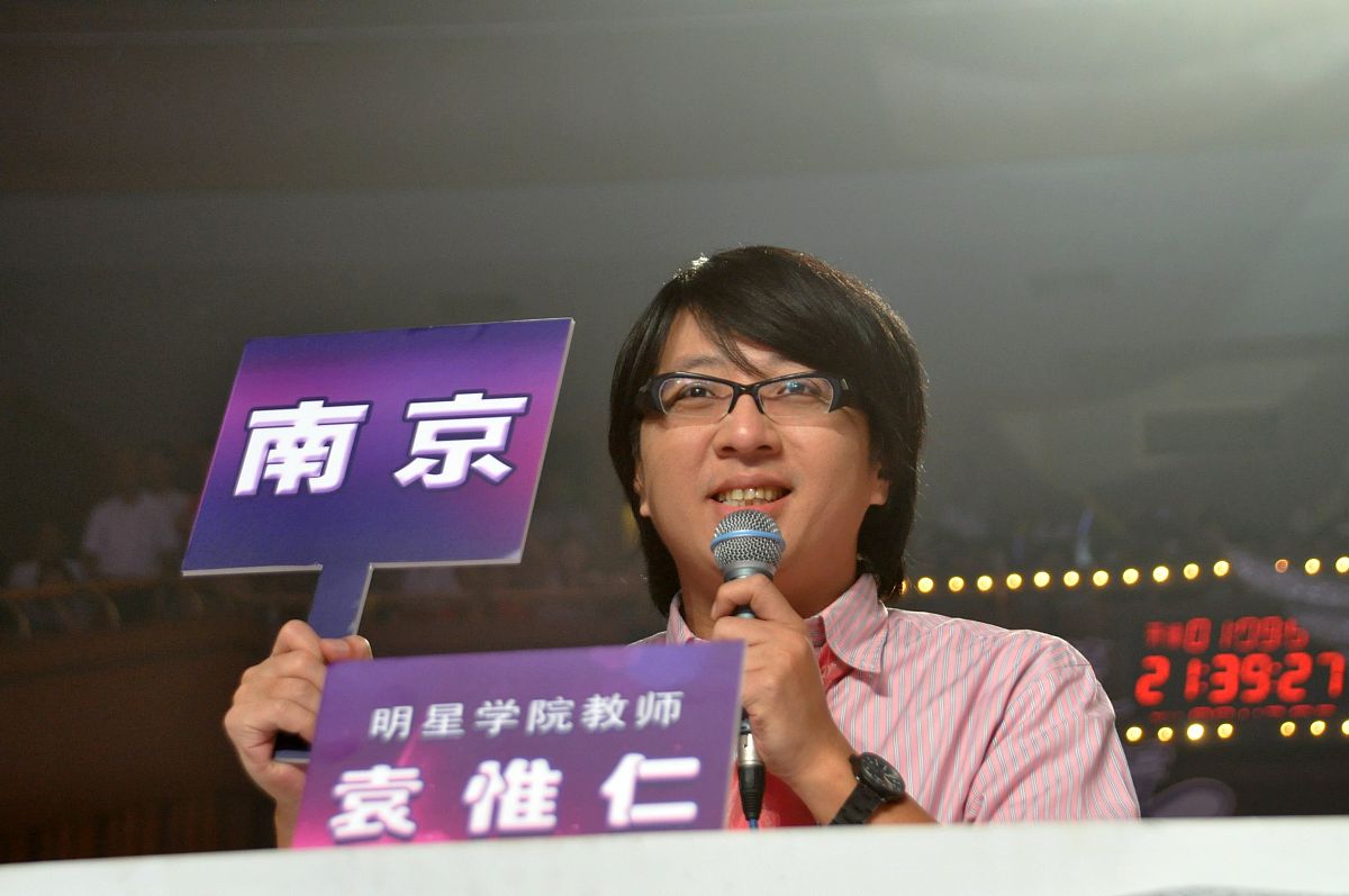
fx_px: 3649
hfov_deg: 20.9
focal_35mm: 98
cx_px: 674
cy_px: 448
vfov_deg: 14.0
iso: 1250
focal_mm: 65
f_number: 4.8
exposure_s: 1/80
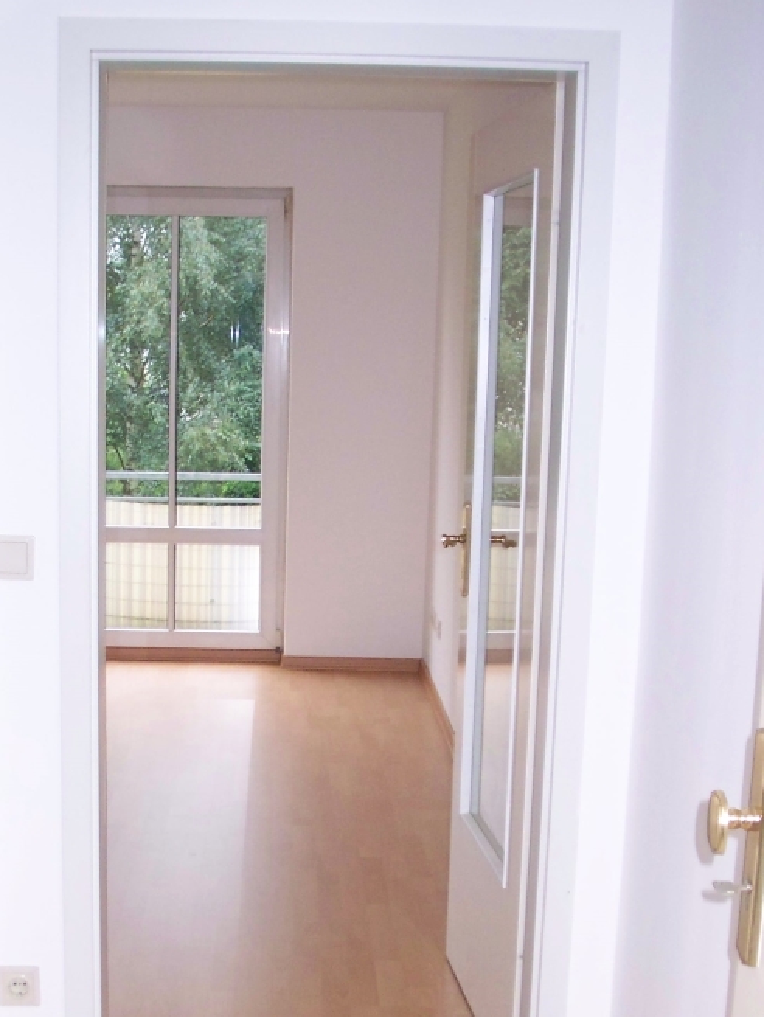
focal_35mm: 58
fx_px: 1705
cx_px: 294
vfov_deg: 32.6
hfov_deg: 25.2
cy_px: 765
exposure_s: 1/60
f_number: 3.9
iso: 200
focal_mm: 6.3
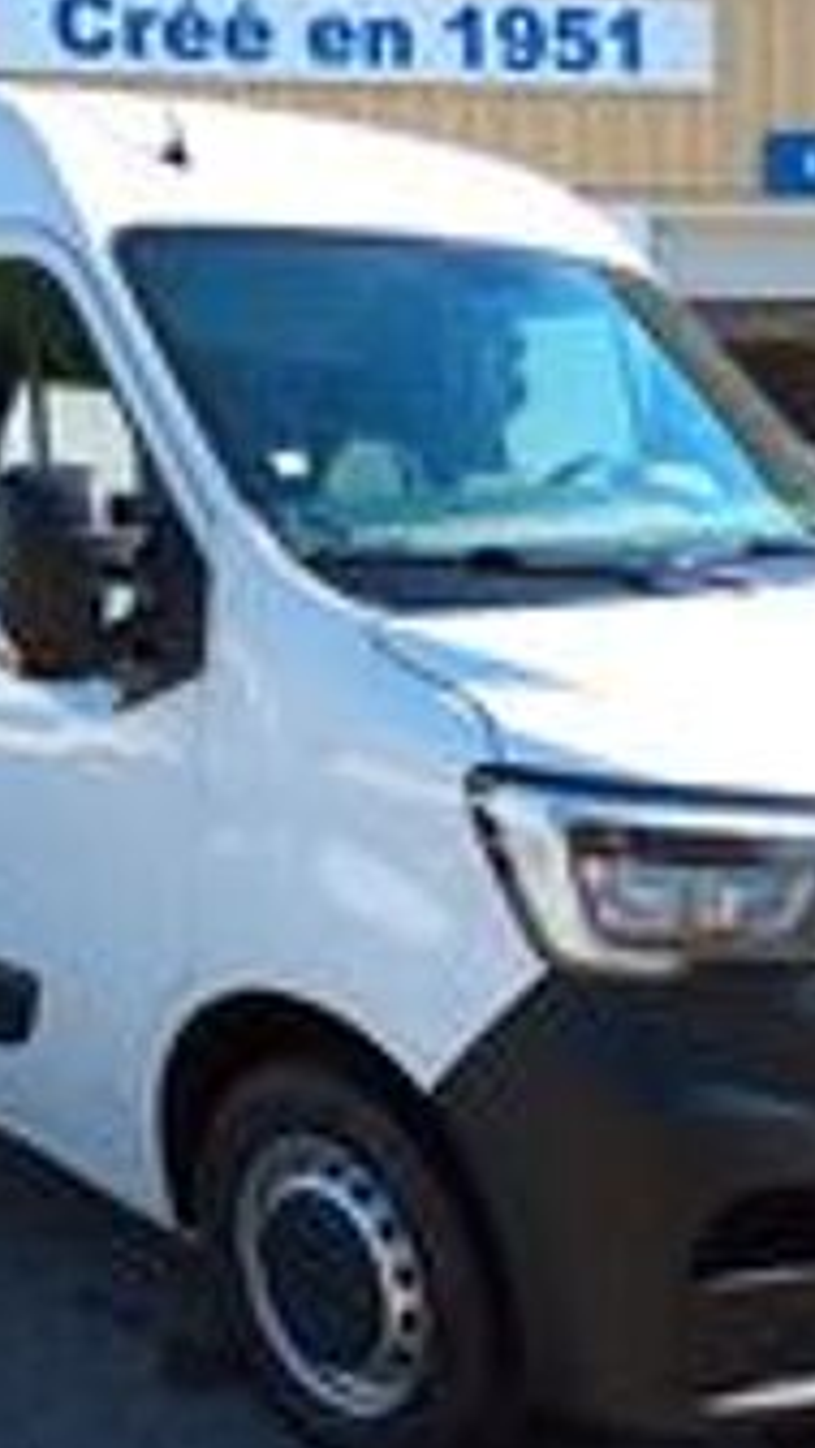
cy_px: 733
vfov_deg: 48.4
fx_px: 1614
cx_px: 319
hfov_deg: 28.3
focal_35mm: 42
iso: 112
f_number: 2.2
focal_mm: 3.79
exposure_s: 1/557
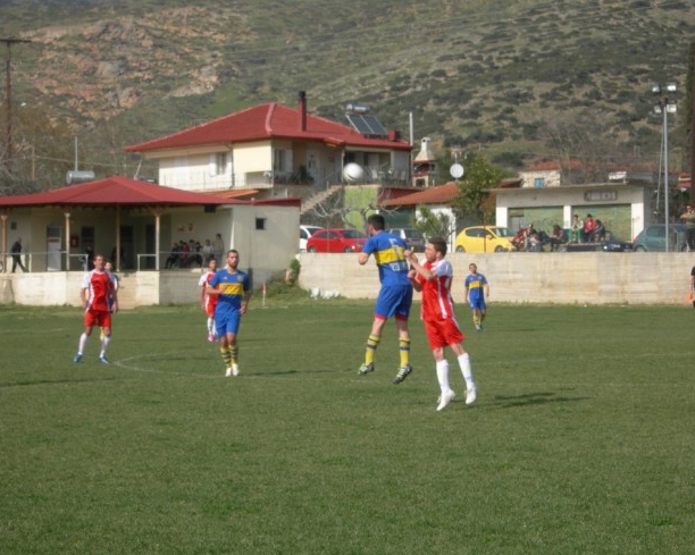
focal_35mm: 119
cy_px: 279
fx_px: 2447
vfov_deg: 12.9
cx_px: 362
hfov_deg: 16.2
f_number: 8.2
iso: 50
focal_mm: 23.4
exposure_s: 1/175
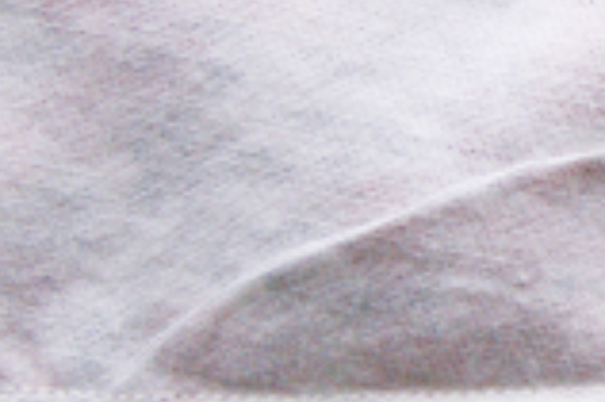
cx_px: 862
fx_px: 3643
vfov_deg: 6.3
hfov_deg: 9.3
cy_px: 46
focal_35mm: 217
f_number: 10
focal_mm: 38
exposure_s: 1/400
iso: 1600
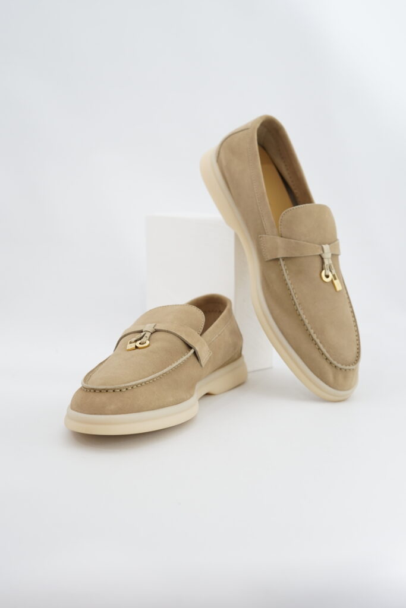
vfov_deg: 39.6
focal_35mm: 50
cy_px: 304
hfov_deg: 27.0
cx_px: 203
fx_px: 845
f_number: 5.6
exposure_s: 1/15
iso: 640
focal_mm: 50
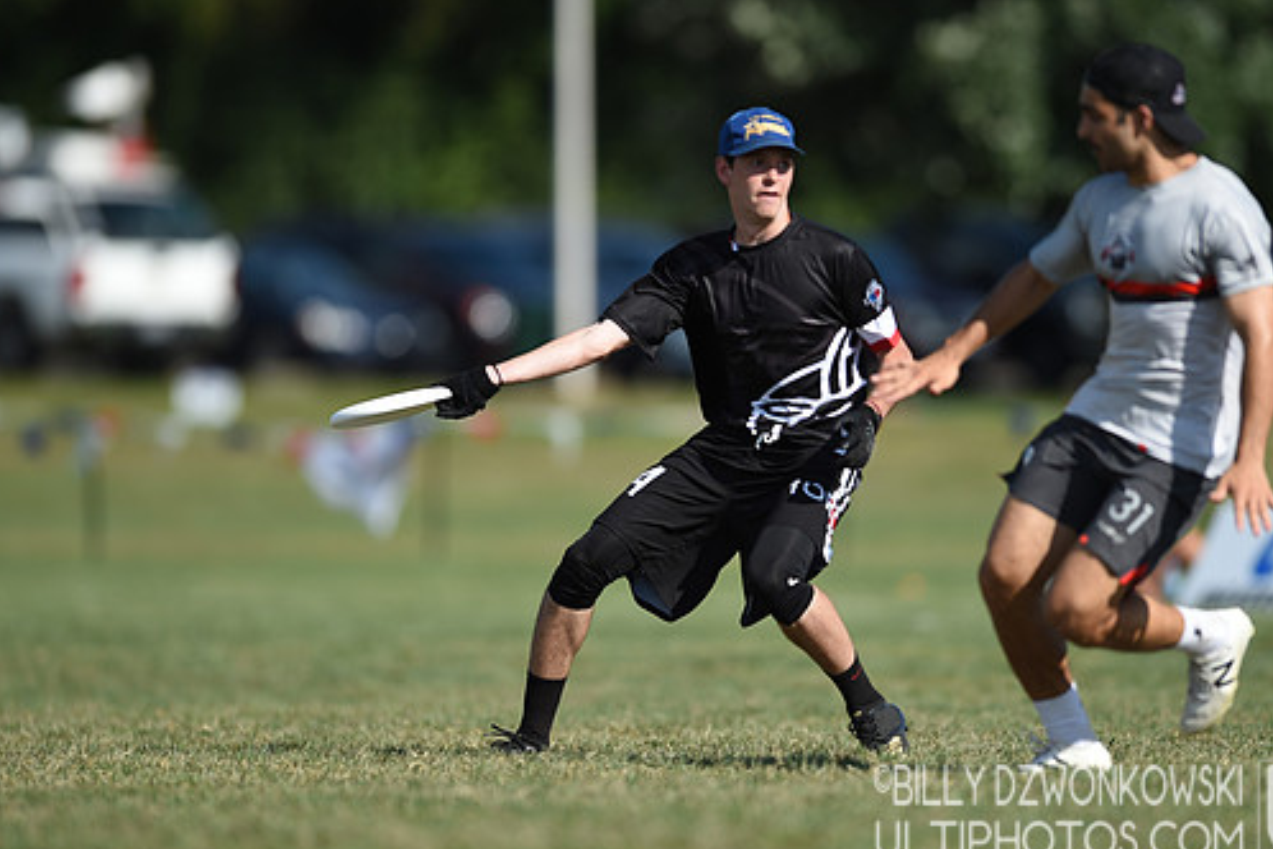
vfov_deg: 3.0
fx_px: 16442
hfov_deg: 4.4
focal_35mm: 465
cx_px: 711
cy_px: 398
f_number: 3.5
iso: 100
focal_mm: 400
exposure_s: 1/2000
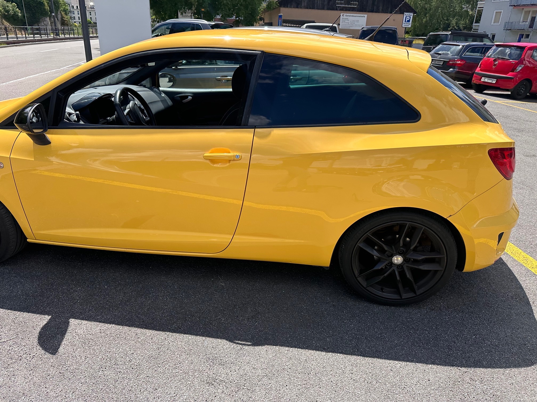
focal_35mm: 24
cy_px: 201
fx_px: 372
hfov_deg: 71.6
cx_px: 268
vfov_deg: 56.8
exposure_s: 1/2660
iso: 80
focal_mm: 6.86
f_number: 1.78
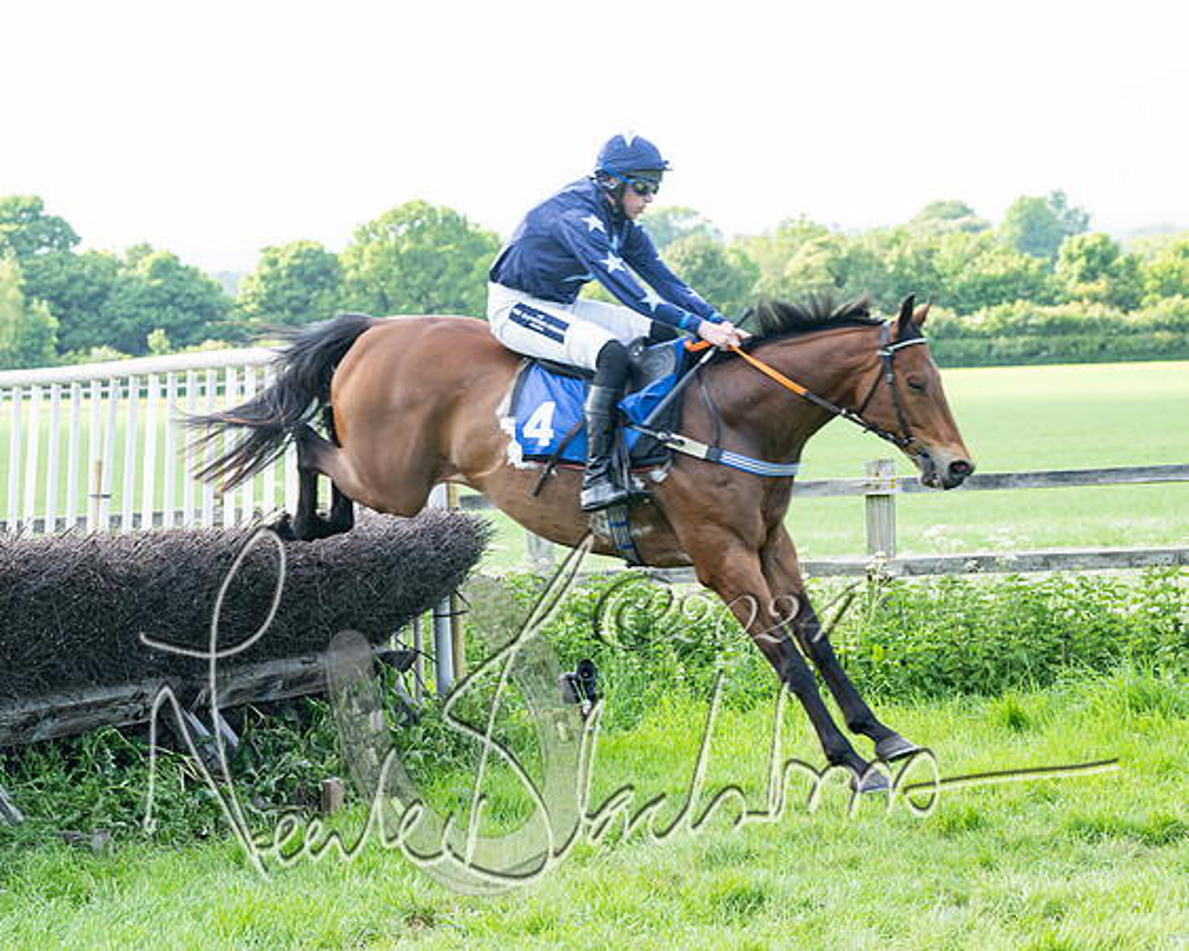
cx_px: 365
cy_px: 476
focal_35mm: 114
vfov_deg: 13.5
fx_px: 4017
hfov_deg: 16.8
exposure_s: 1/800
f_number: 4
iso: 400
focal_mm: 70
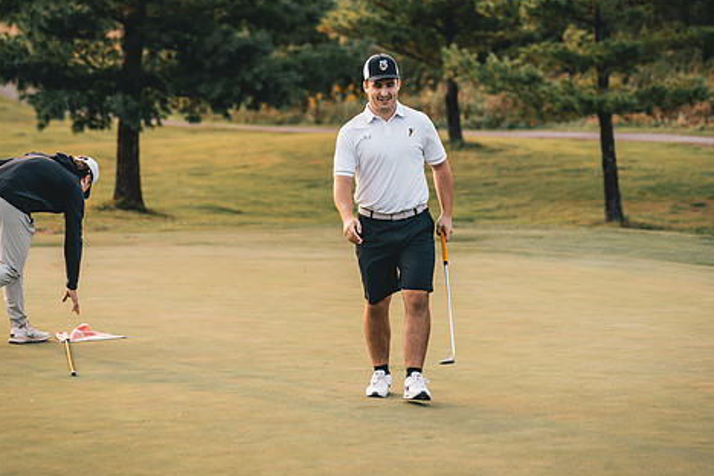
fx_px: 2975
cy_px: 199
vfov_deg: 9.1
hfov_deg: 13.7
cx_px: 361
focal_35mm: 150
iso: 400
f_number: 2.8
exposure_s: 1/1250
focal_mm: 106
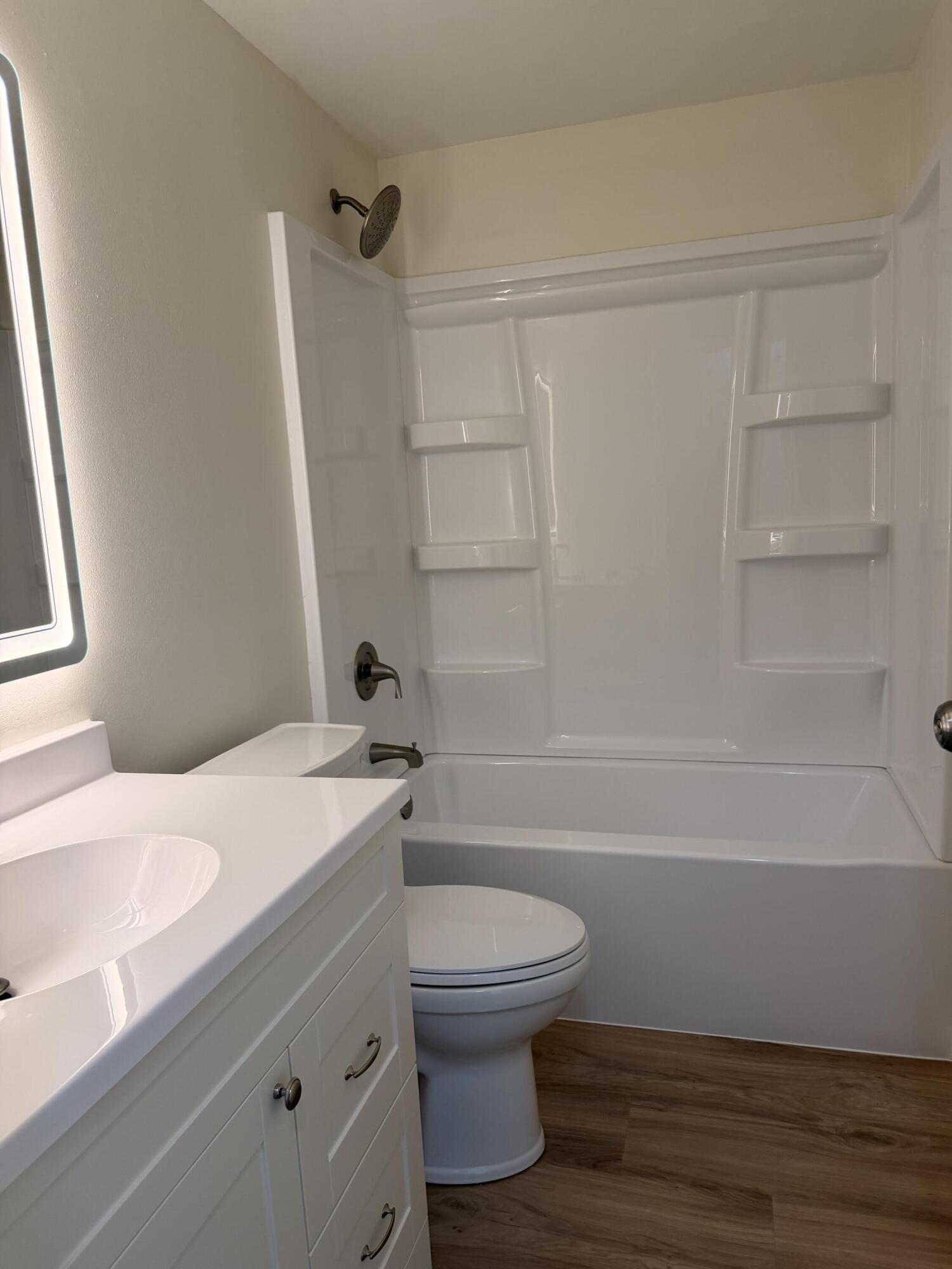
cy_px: 634
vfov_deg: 71.6
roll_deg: +3.5
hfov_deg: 56.8
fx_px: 880
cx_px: 476
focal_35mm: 24
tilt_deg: -8.2
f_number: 1.78
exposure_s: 1/120
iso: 125
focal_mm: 6.76
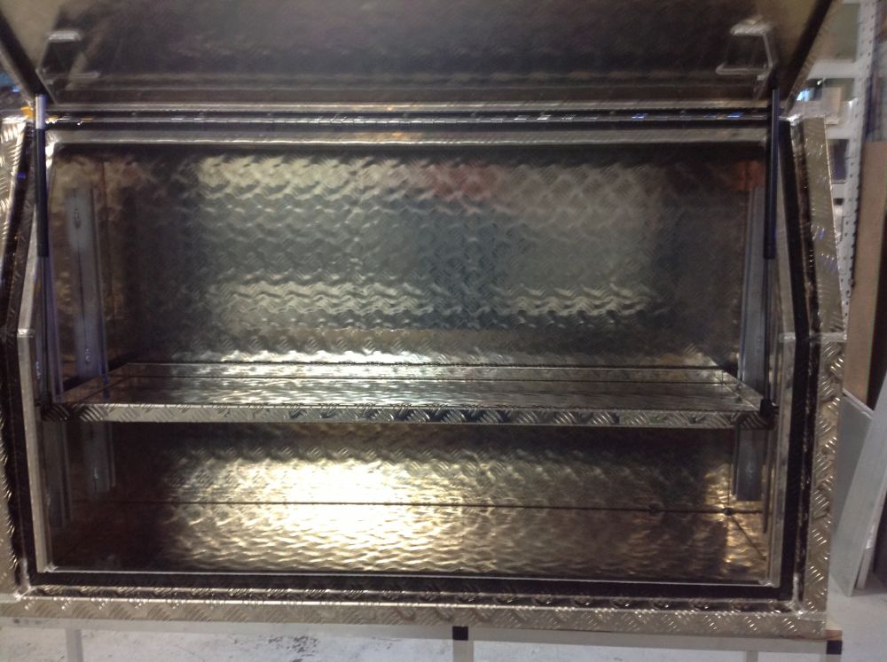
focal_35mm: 35
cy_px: 331
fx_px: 896
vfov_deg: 40.6
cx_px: 444
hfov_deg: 52.7
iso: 200
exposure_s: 1/15
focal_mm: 4.28
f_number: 2.4
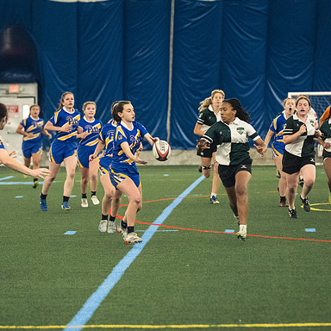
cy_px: 166
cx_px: 125
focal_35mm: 231
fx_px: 2499
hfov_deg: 7.6
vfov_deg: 7.6
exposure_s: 1/500
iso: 10000
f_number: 2.8
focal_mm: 120
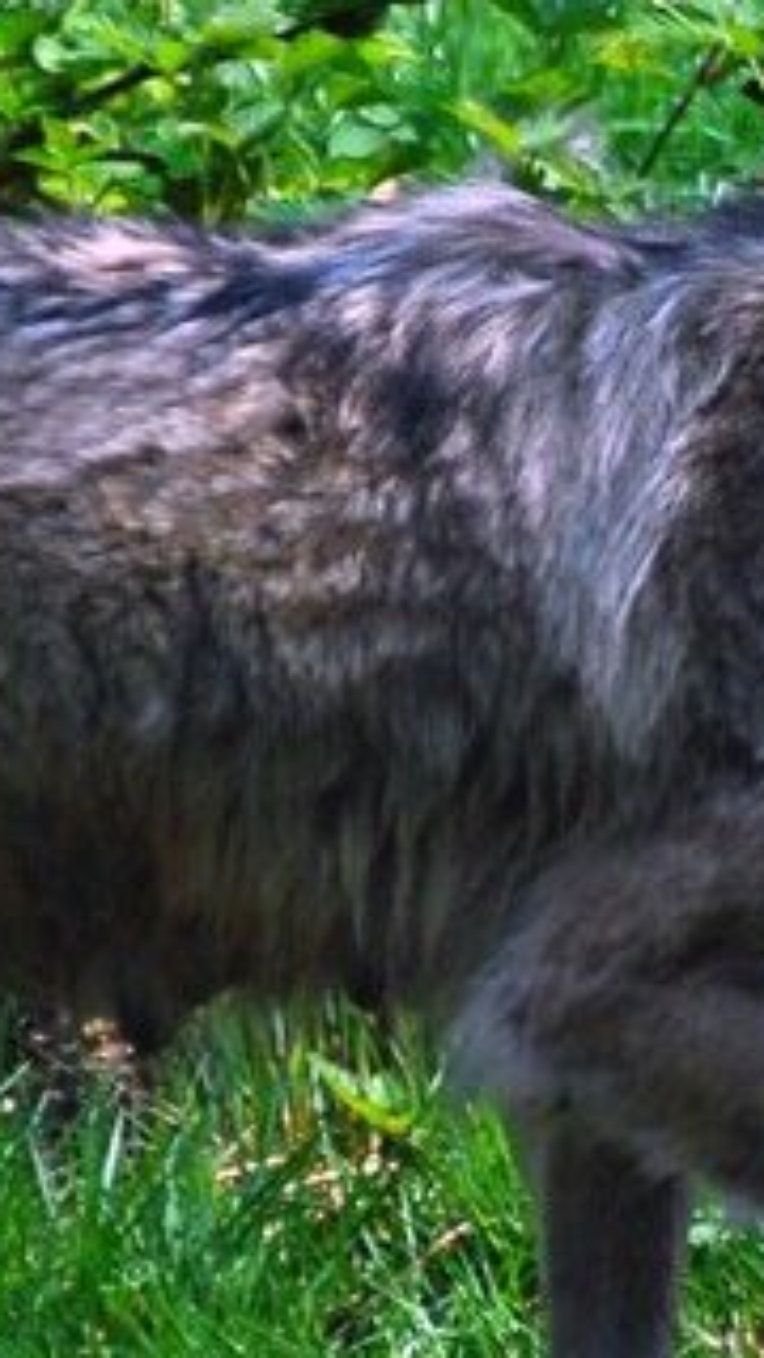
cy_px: 272
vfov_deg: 1.2
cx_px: 1061
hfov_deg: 0.7
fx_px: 63710
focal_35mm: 1769
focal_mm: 300
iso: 250
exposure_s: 1/640
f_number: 5.6
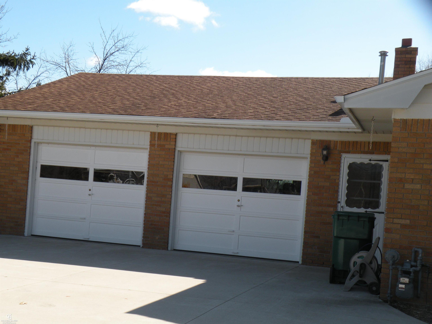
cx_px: 216
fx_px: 699
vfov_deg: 26.1
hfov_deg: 34.3
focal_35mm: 56
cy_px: 162
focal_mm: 9.8
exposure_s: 1/305
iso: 64
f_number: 5
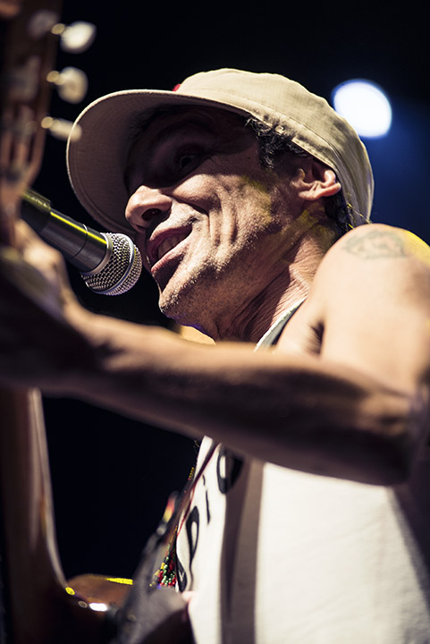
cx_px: 215
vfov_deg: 10.3
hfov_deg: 6.9
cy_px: 322
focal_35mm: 200
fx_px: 3578
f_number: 2.8
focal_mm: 200
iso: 640
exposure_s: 1/250
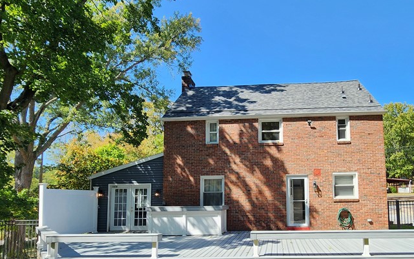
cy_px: 178
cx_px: 264
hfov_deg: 77.9
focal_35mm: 22
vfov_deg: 53.7
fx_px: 248
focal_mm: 2.2
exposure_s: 1/777
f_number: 2.2
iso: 50
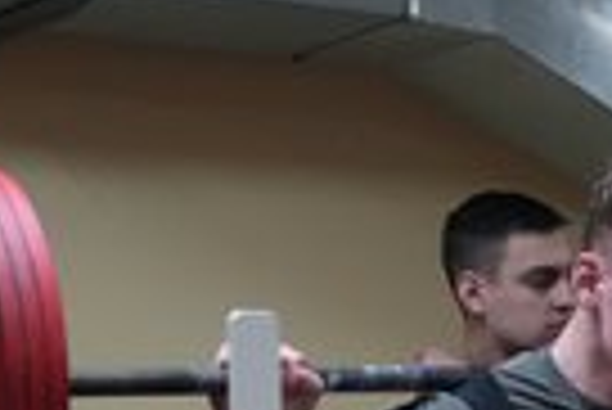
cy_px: 507
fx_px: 2348
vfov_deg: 9.8
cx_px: 616
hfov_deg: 14.6
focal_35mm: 138
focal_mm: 47
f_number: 2.8
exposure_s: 1/160
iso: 12800
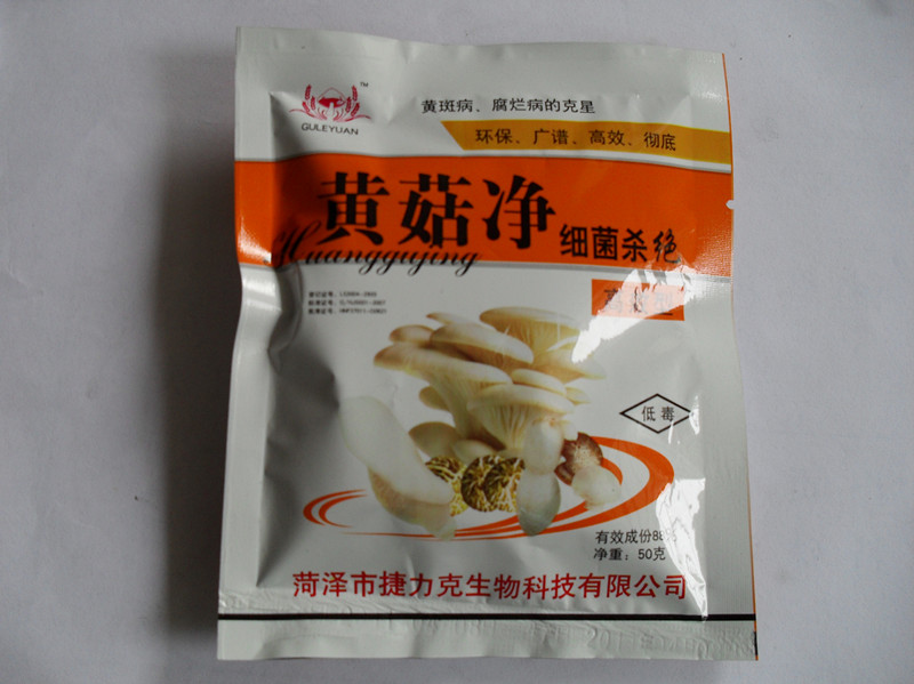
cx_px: 457
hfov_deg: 52.7
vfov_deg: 40.7
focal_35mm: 35
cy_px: 342
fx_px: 924
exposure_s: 1/90
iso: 100
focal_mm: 6.3
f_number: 3.2
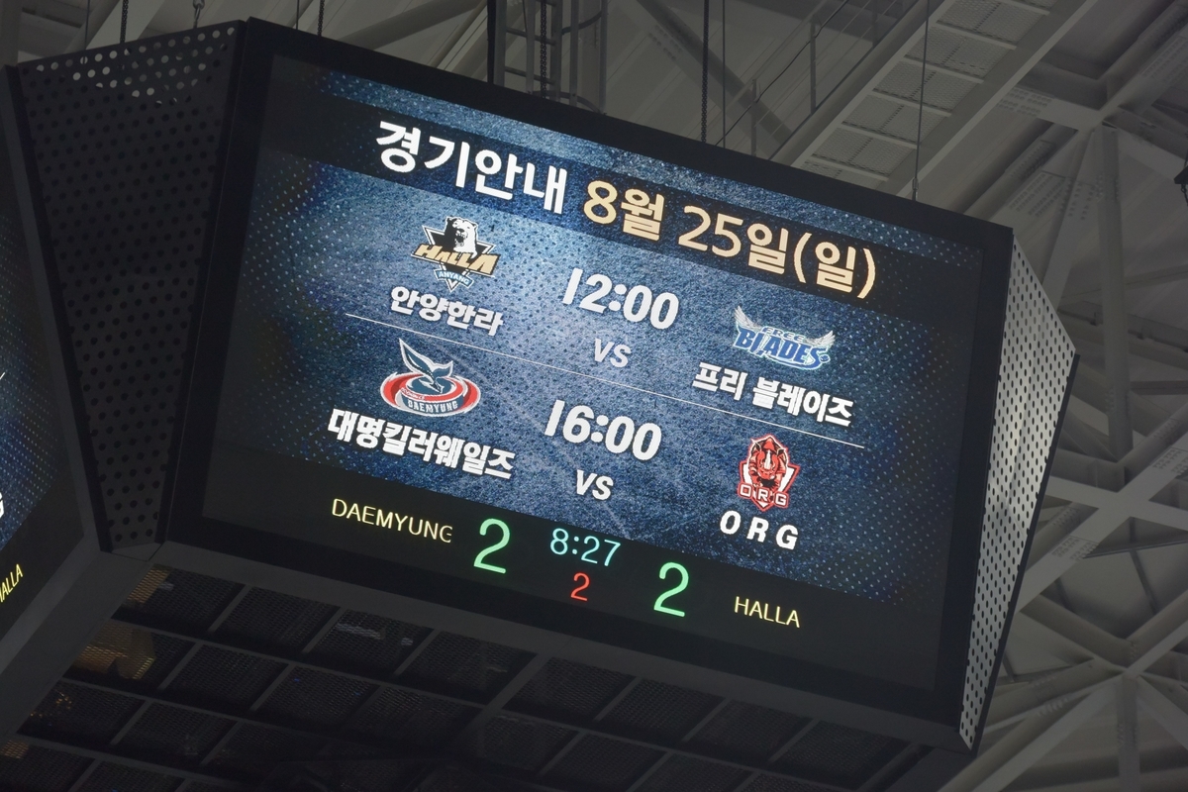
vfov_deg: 9.3
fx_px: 4884
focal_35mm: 148
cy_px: 396
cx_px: 594
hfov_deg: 13.9
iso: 400
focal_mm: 55.1
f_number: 4.5
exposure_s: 1/320
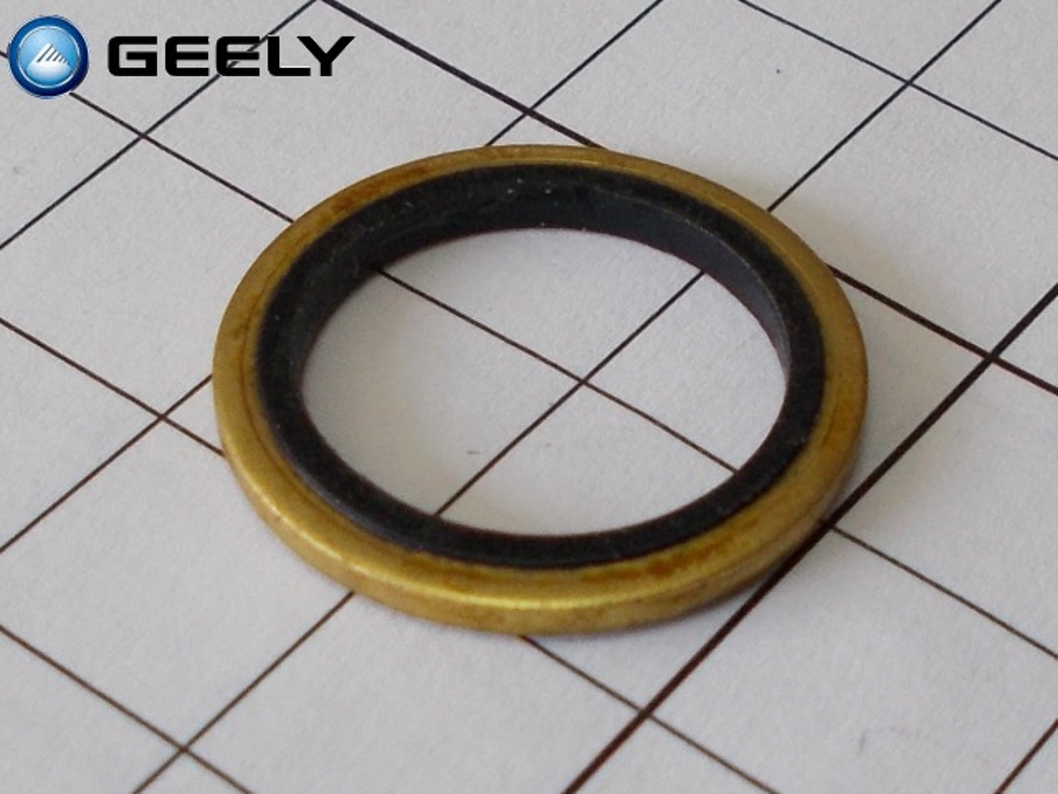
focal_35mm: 26
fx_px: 795
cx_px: 529
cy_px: 397
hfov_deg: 67.3
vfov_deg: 53.1
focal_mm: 4.6
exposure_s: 1/60
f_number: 3.2
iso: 80
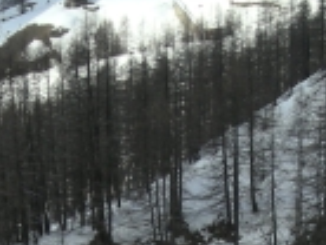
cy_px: 393
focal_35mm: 162
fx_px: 1528
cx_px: 241
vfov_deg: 8.9
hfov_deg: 12.1
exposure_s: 1/223
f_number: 5.7
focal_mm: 5.7
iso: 50
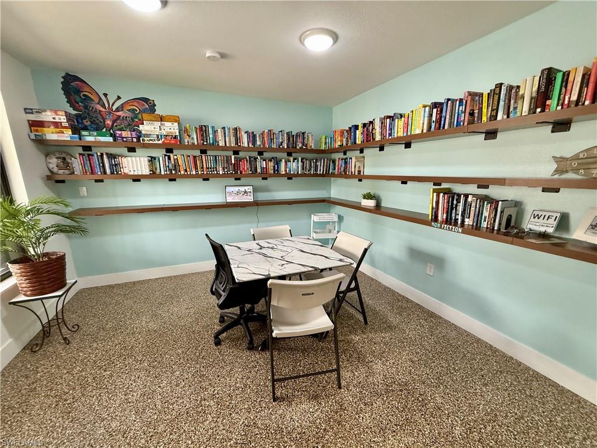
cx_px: 298
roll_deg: -0.3
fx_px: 241
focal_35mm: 14
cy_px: 224
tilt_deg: -12.0
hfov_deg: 102.1
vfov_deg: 85.7
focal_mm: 2.22
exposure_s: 1/120
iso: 320
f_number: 2.2
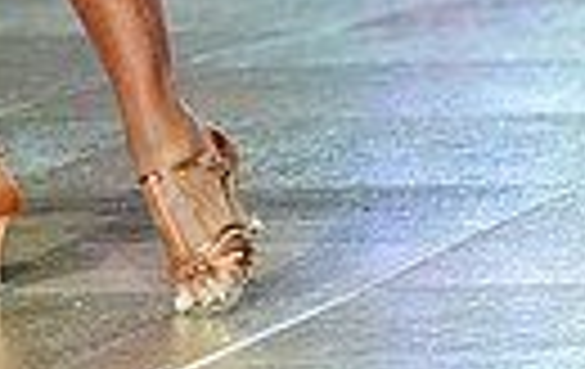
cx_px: 425
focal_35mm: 340
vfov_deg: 3.8
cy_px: -832
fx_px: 5435
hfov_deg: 6.2
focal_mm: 75
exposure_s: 1/500
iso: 2000
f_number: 2.8
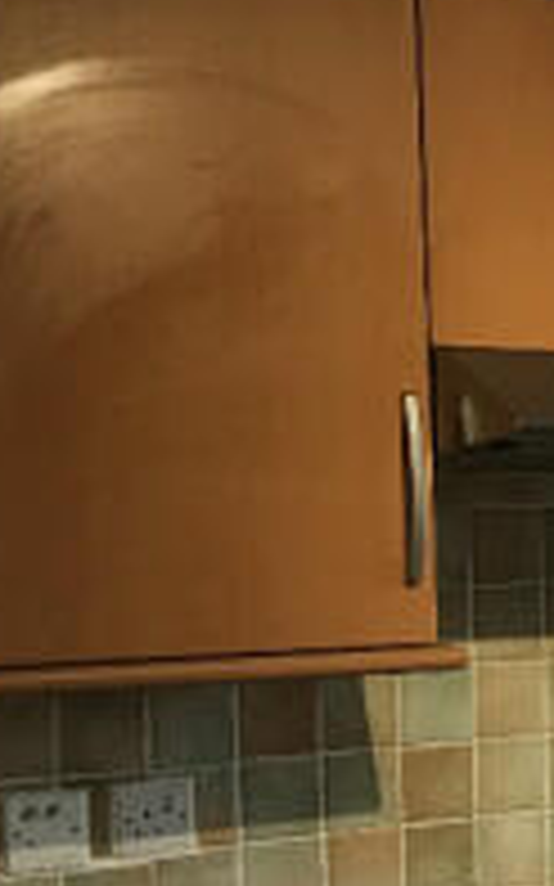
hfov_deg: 12.6
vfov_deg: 22.4
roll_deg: -1.2
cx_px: 1101
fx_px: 2200
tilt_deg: -7.7
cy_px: 731
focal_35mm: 91
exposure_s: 1/33
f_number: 2.2
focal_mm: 4.15
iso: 50
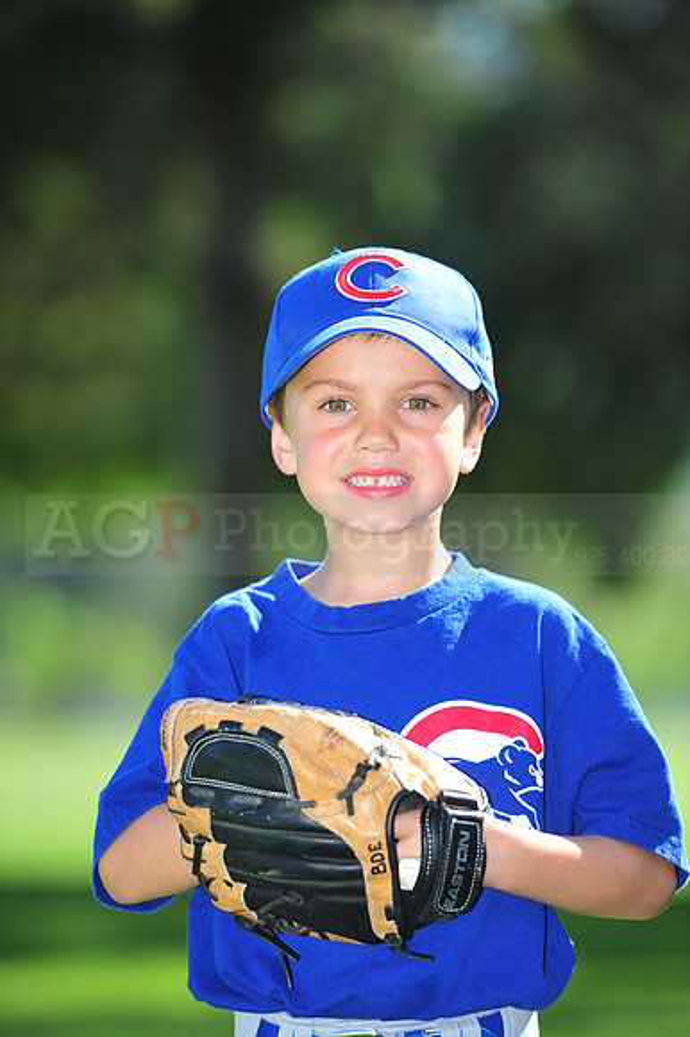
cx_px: 345
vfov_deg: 10.3
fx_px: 5756
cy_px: 518
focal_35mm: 200
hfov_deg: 6.9
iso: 200
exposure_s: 1/640
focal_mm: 200
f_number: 4.5
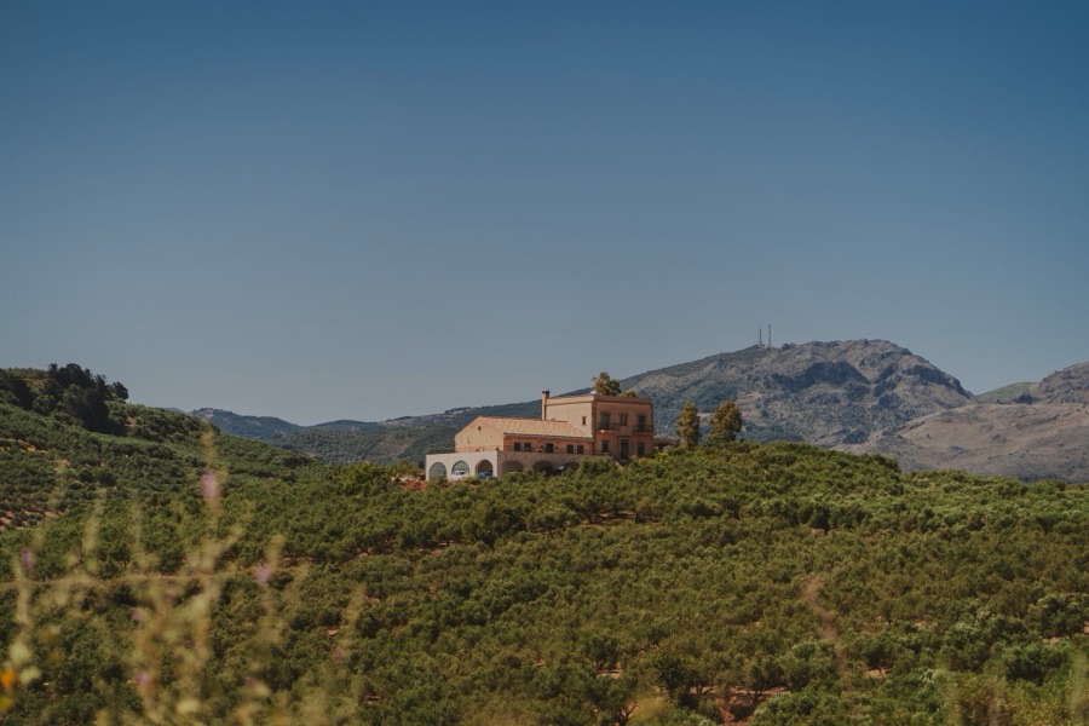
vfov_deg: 16.1
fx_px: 2571
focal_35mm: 85
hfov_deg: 23.9
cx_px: 544
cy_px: 363
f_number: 1.8
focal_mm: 85
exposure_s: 1/5000
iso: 100
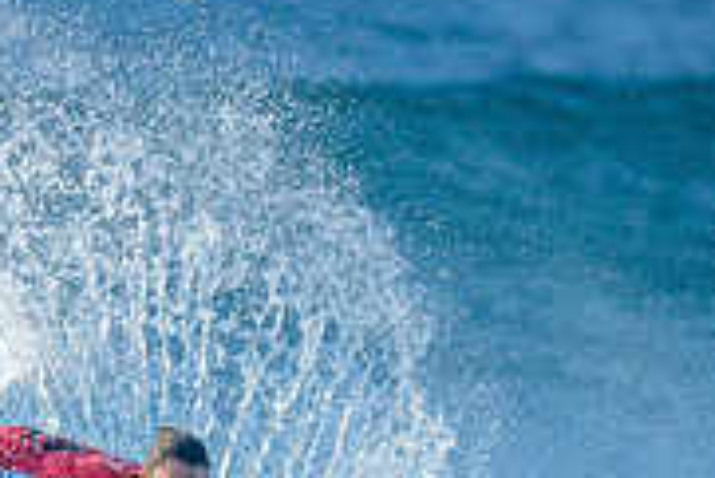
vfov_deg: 0.5
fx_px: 55535
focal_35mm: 2794
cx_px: -271
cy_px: 699
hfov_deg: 0.7
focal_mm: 800
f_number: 6.3
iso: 400
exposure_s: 1/2000
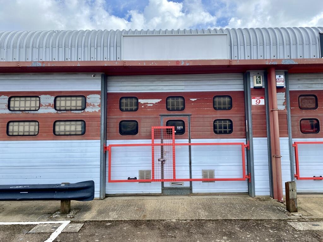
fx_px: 243
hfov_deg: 67.3
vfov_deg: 53.1
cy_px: 121
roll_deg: +0.3
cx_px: 162
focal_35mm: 26
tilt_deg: +5.4
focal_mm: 4.25
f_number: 1.8
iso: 32
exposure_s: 1/1701
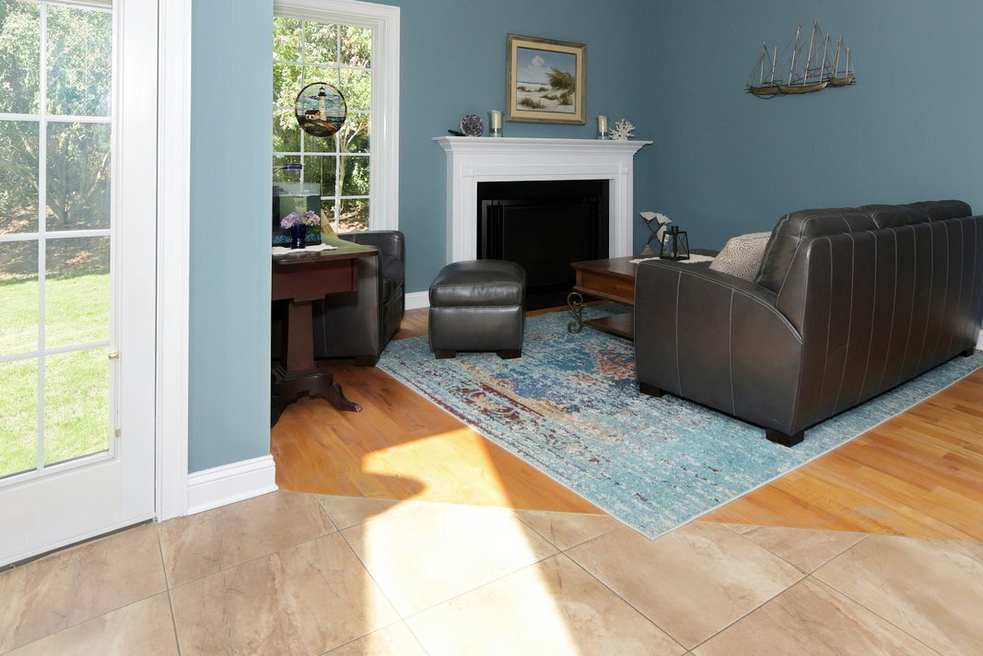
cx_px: 568
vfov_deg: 58.3
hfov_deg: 80.6
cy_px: 225
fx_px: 574
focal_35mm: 21
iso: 400
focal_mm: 14
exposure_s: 1/125
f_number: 8
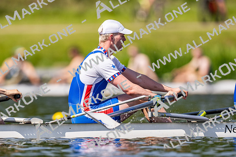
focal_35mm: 900
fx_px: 5898
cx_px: 118
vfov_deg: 1.5
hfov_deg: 2.3
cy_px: 78
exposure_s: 1/2500
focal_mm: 600
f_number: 4
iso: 280
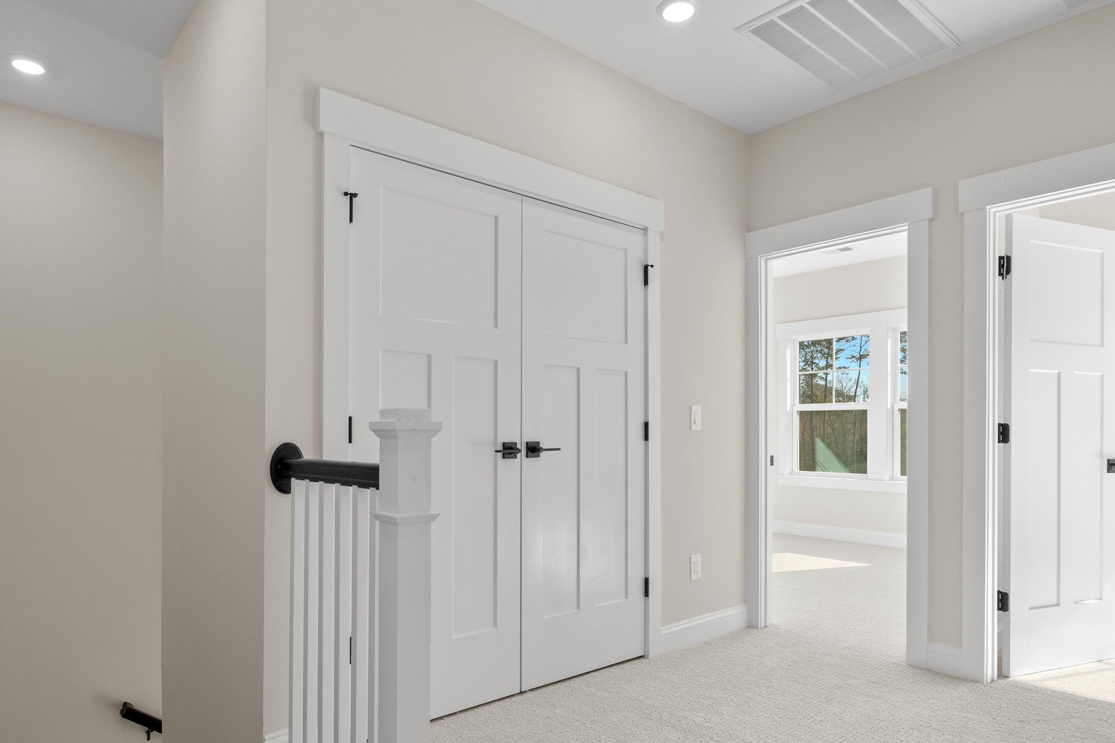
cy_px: 402
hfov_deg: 78.5
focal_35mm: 22
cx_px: 533
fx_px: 681
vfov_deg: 57.1
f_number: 8
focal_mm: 16
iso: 320
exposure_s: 1/15
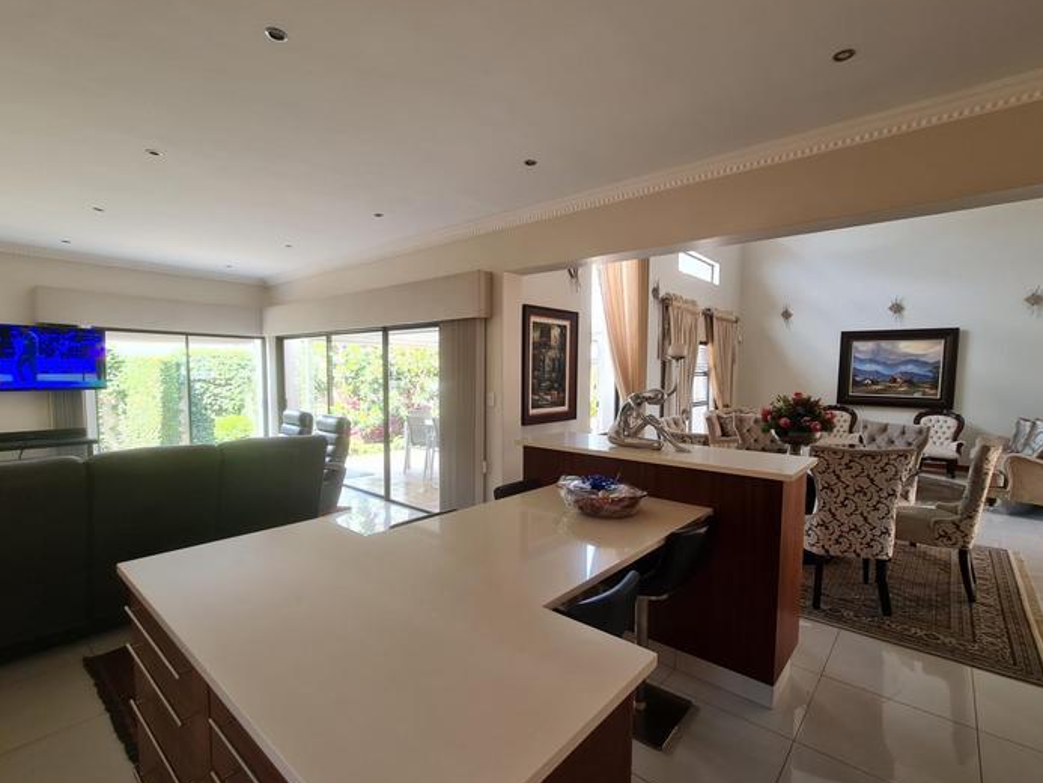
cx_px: 528
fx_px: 452
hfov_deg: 98.2
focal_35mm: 15
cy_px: 410
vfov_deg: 81.7
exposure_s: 1/50
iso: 80
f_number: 2.2
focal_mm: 2.2
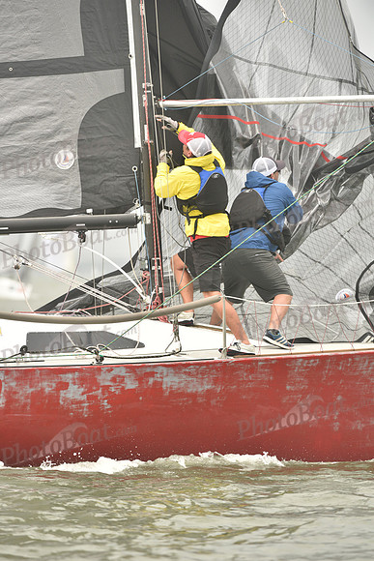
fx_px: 4672
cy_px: 280
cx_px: 187
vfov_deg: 6.9
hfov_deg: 4.6
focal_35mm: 300
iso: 400
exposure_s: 1/800
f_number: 6.3
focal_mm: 300
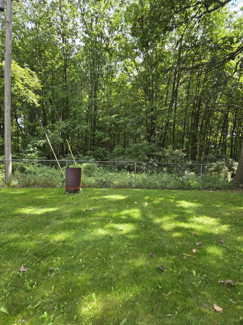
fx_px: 215
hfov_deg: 58.9
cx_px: 122
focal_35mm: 23
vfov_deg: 73.9
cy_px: 162
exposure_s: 1/278
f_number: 1.8
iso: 25
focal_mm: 5.4
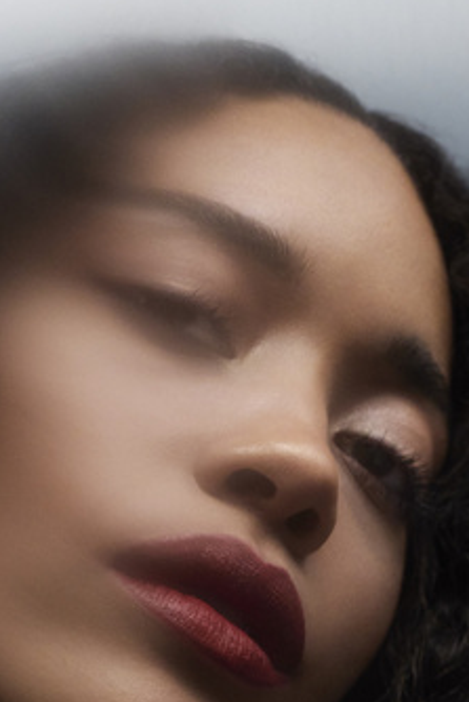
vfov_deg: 17.4
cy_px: 677
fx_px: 2245
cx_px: 301
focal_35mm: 115
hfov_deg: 11.9
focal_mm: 50
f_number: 5.6
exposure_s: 1/200
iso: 1250
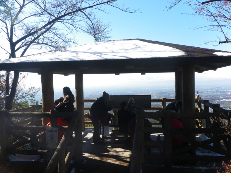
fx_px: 234
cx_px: 116
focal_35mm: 35
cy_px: 86
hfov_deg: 52.6
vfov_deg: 40.7
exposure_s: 1/160
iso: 64
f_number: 6.3
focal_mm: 6.2
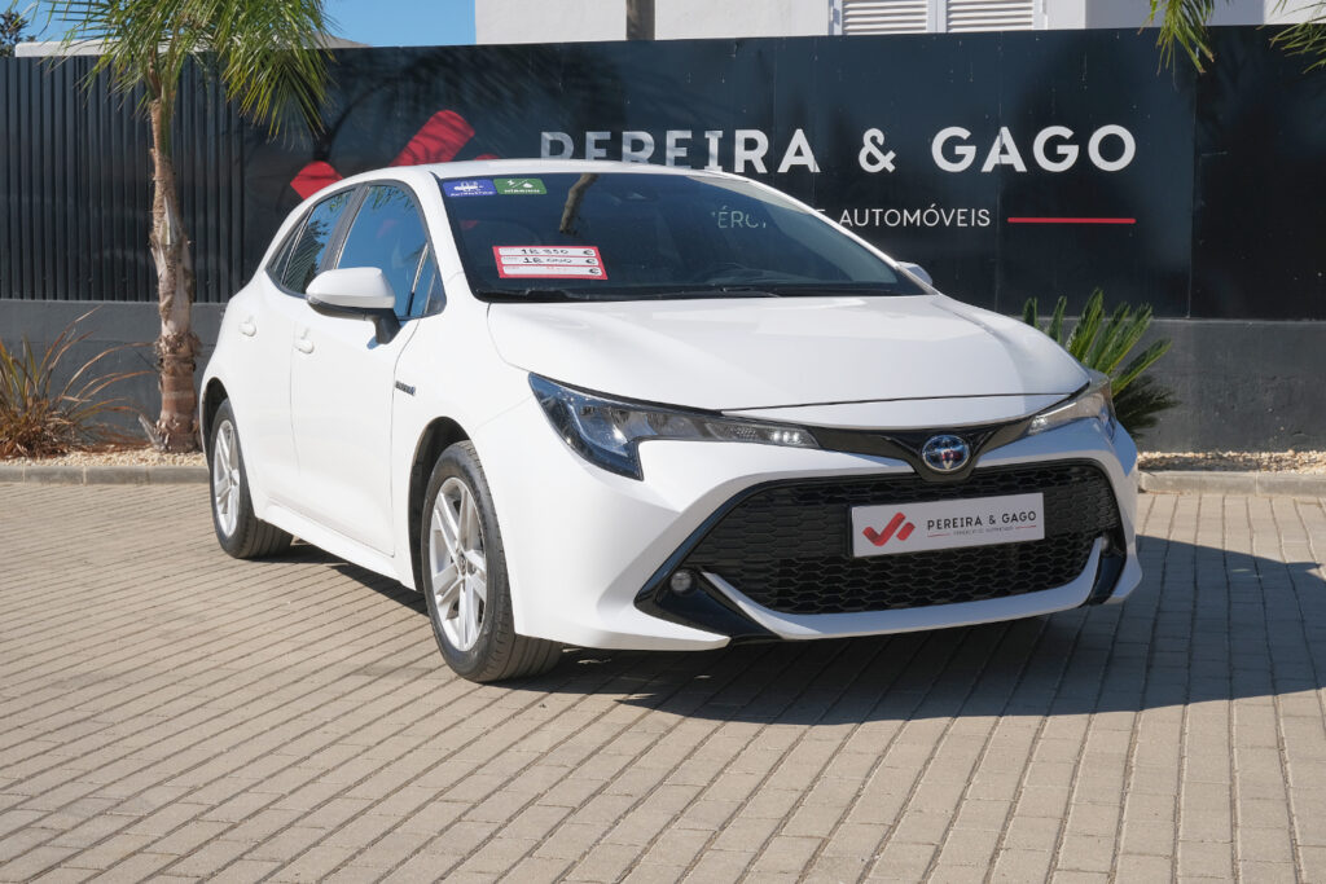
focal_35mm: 50
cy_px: 442
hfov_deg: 39.6
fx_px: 1842
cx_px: 663
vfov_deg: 27.0
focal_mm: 33.3
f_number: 9
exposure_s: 1/400
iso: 160
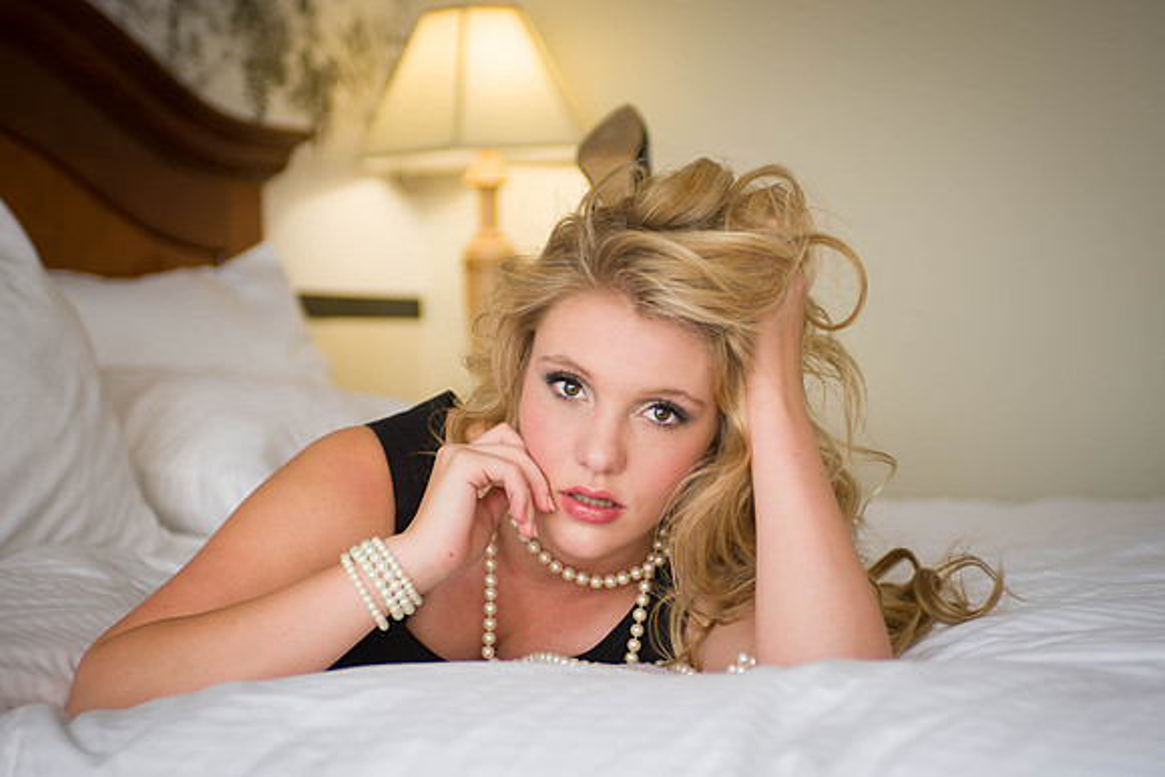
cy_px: 422
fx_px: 2195
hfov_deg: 29.7
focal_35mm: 68
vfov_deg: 20.1
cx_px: 658
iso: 320
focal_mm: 60
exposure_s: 1/125
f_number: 2.8
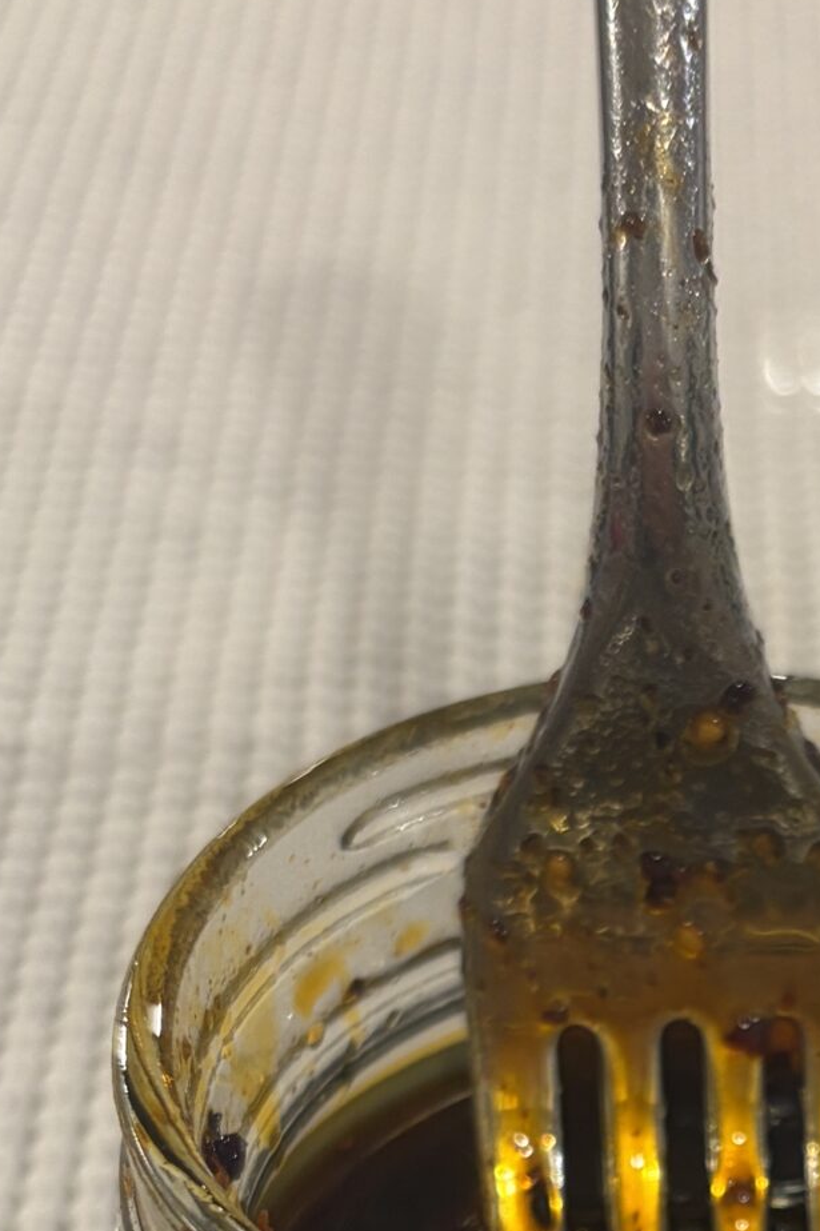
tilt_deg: -48.4
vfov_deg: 24.9
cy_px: 1390
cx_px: 813
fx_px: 2563
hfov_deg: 17.8
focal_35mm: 75
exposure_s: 1/60
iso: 125
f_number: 1.6
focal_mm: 5.96
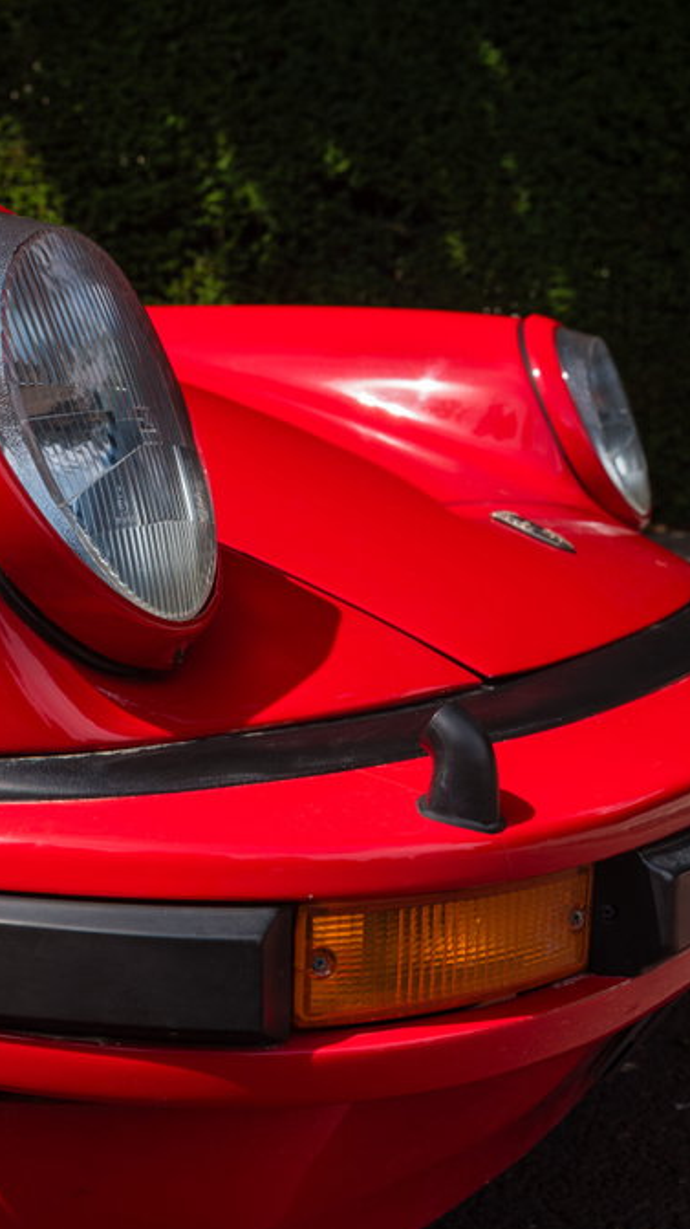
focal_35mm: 56
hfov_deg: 21.1
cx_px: 108
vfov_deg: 37.2
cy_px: 608
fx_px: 1823
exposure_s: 1/80
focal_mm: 35
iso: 100
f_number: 8
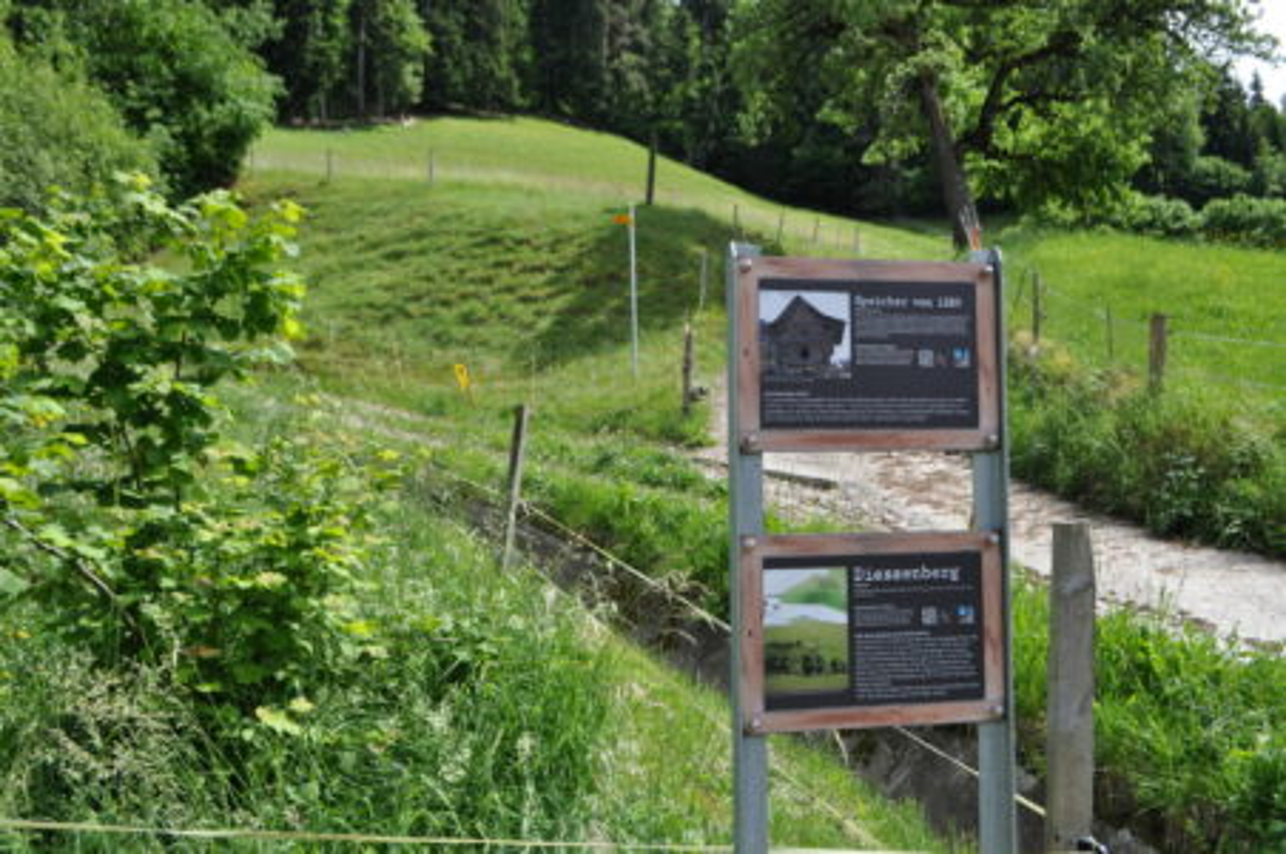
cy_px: 427
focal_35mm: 33
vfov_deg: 39.9
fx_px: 1177
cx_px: 643
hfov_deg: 57.3
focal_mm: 22
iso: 200
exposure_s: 1/320
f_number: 9
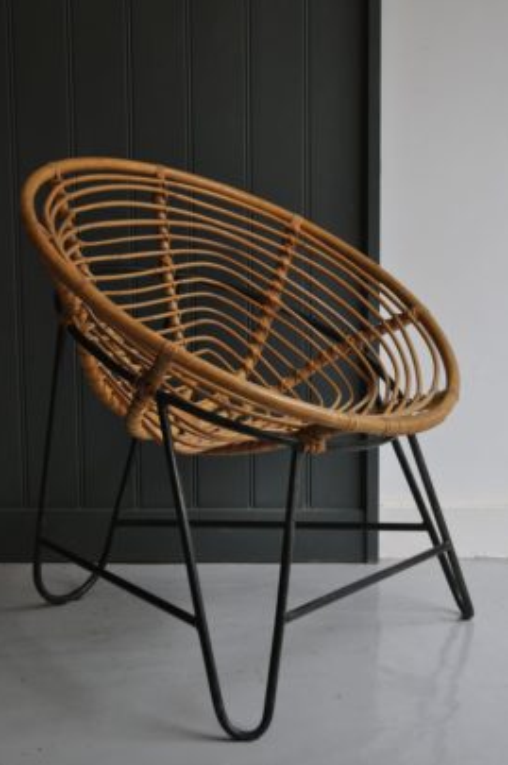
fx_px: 1422
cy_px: 389
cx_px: 244
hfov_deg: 20.3
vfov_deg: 30.1
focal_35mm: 67
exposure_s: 1/125
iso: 360
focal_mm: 40
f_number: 5.6
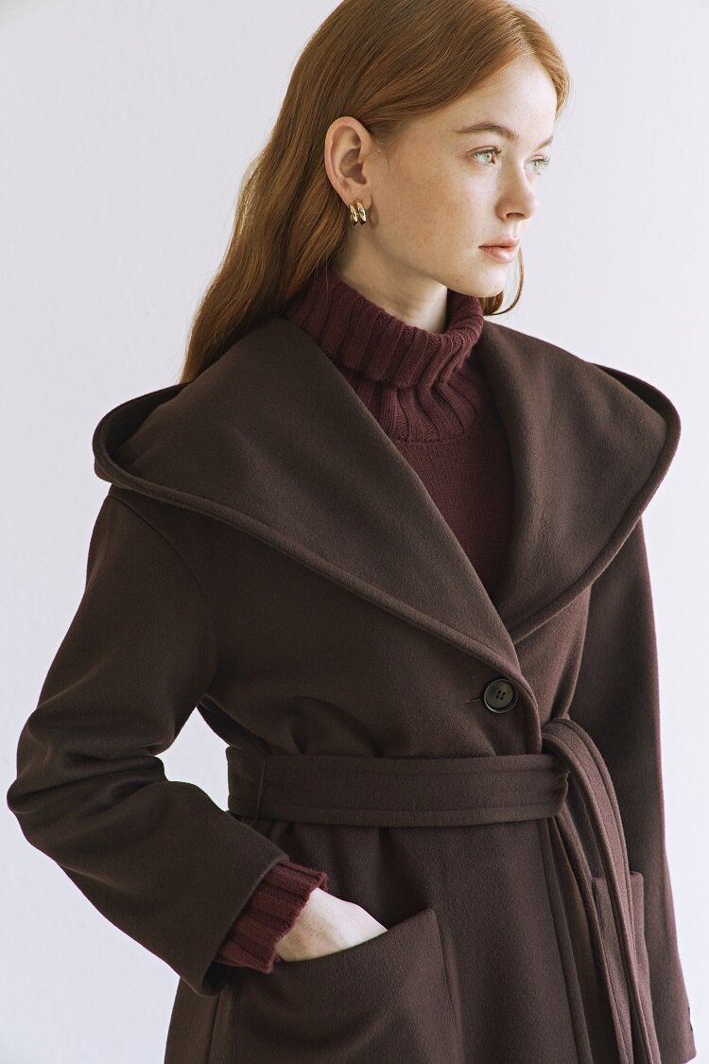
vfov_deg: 28.8
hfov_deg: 19.5
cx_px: 354
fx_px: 2068
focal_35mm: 70
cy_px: 532
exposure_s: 1/200
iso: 500
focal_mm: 70
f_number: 6.3
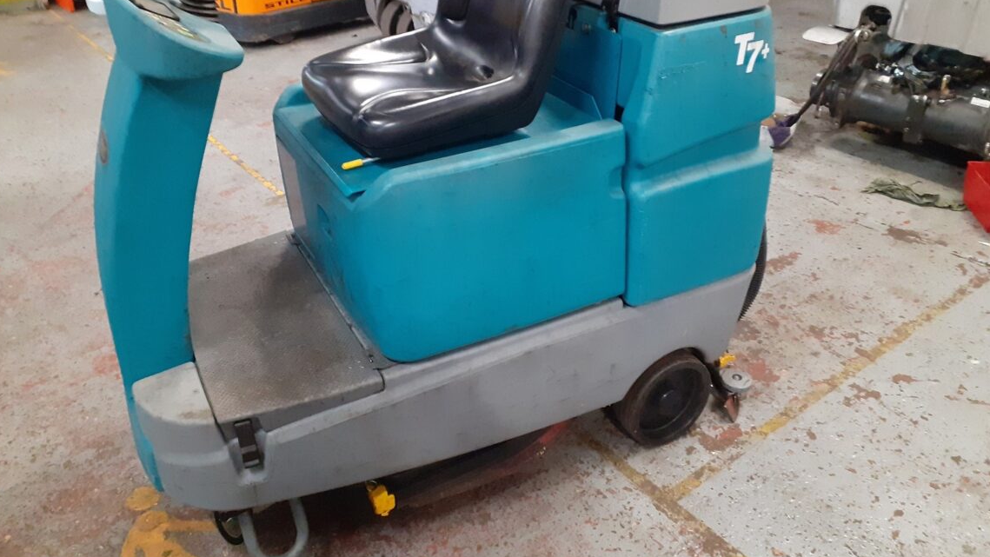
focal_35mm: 31
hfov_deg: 62.6
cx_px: 484
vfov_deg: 37.4
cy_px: 193
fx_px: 814
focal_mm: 3.6
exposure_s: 1/25
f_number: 1.9
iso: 400
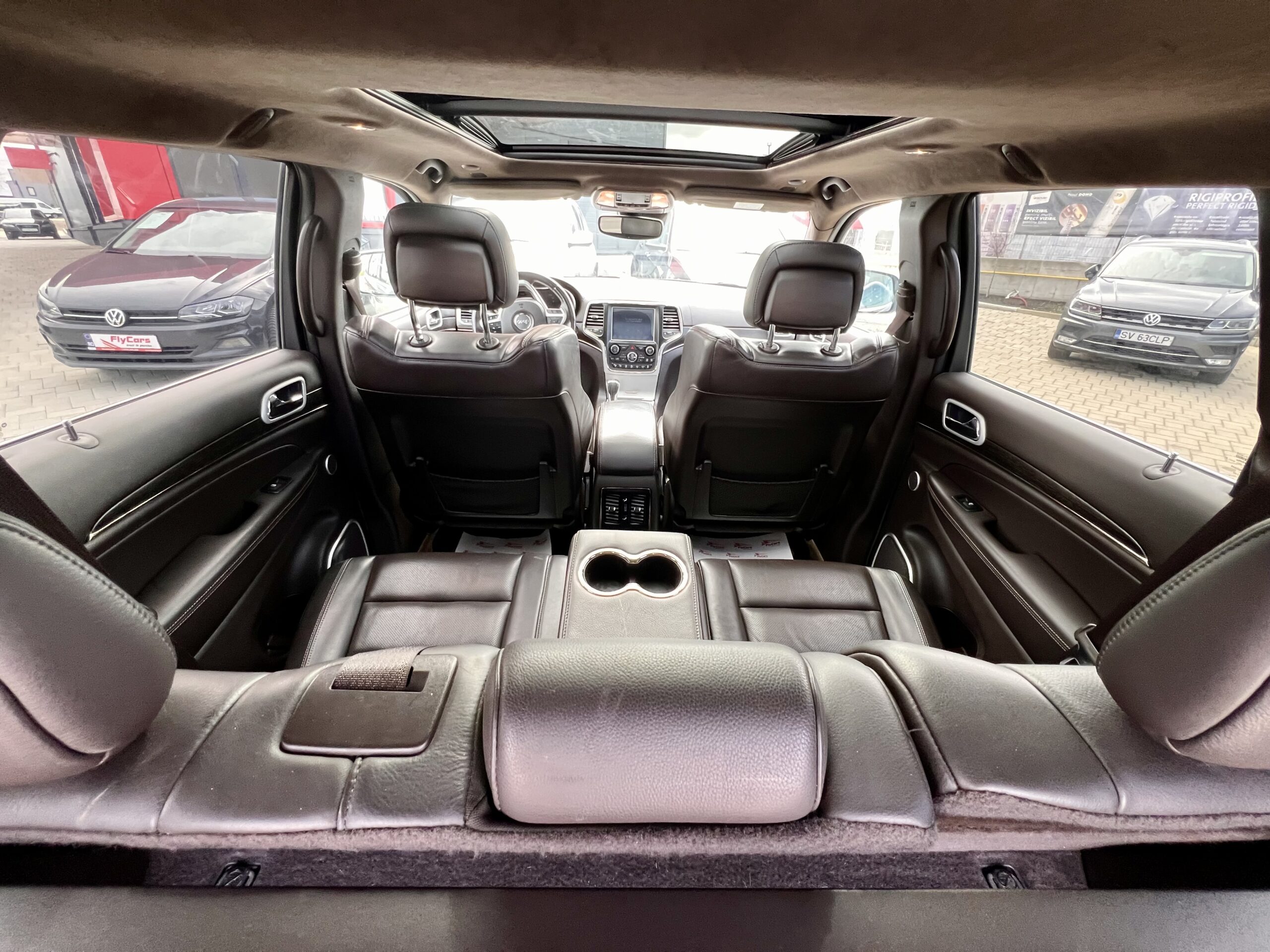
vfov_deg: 89.9
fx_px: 477
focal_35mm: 13
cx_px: 635
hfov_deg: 106.2
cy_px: 476
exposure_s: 1/99
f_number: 1.8
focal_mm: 1.57
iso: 250
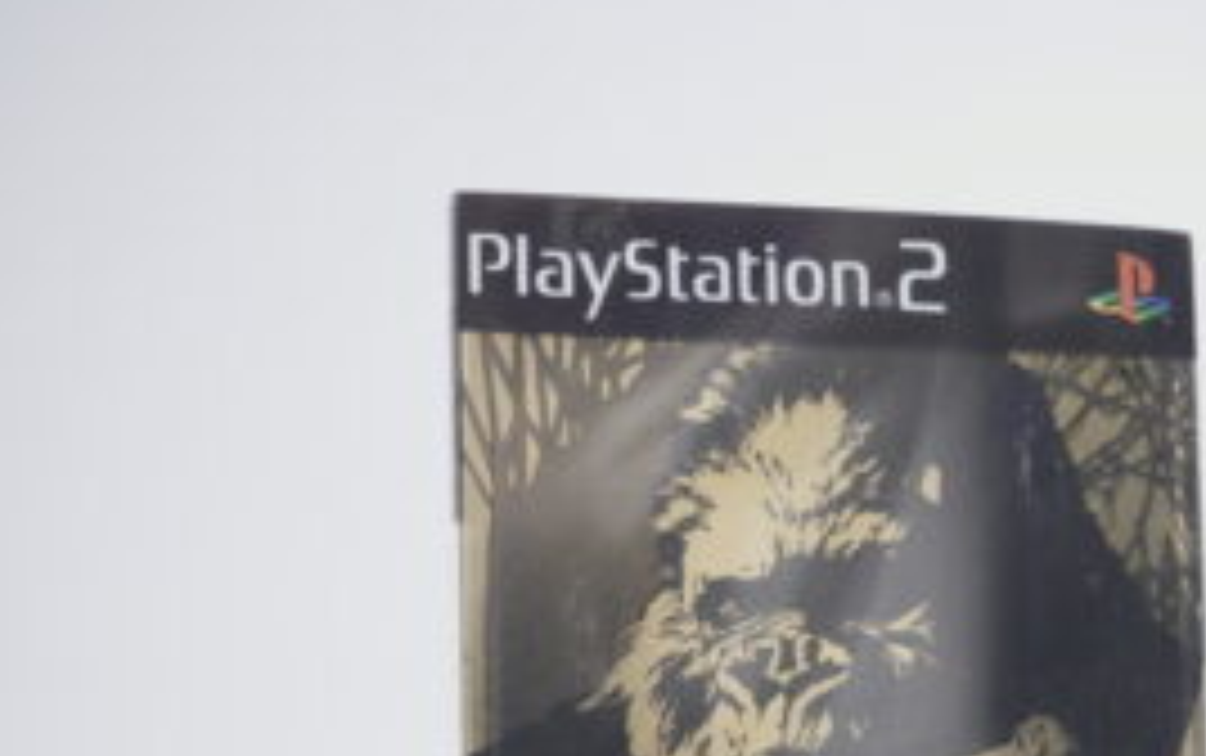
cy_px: 738
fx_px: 2039
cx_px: 824
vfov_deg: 20.4
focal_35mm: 62
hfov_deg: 32.6
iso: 100
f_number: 5
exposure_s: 1/3
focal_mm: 32
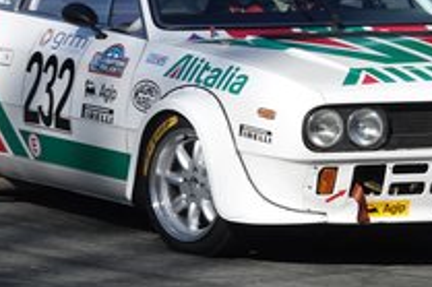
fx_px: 6870
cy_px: 89
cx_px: 281
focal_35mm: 573
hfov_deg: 3.6
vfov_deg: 2.4
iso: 100
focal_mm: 97.49
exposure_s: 1/800
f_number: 4.5
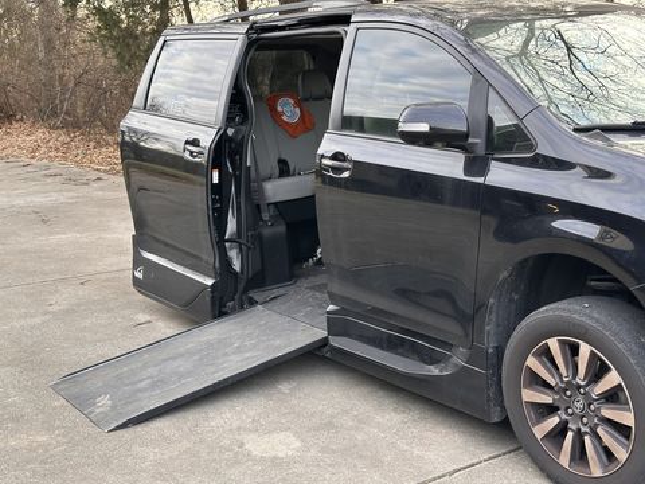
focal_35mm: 48
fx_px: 894
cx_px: 322
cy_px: 242
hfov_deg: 39.7
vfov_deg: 30.3
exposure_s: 1/170
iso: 80
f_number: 1.78
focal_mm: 6.86
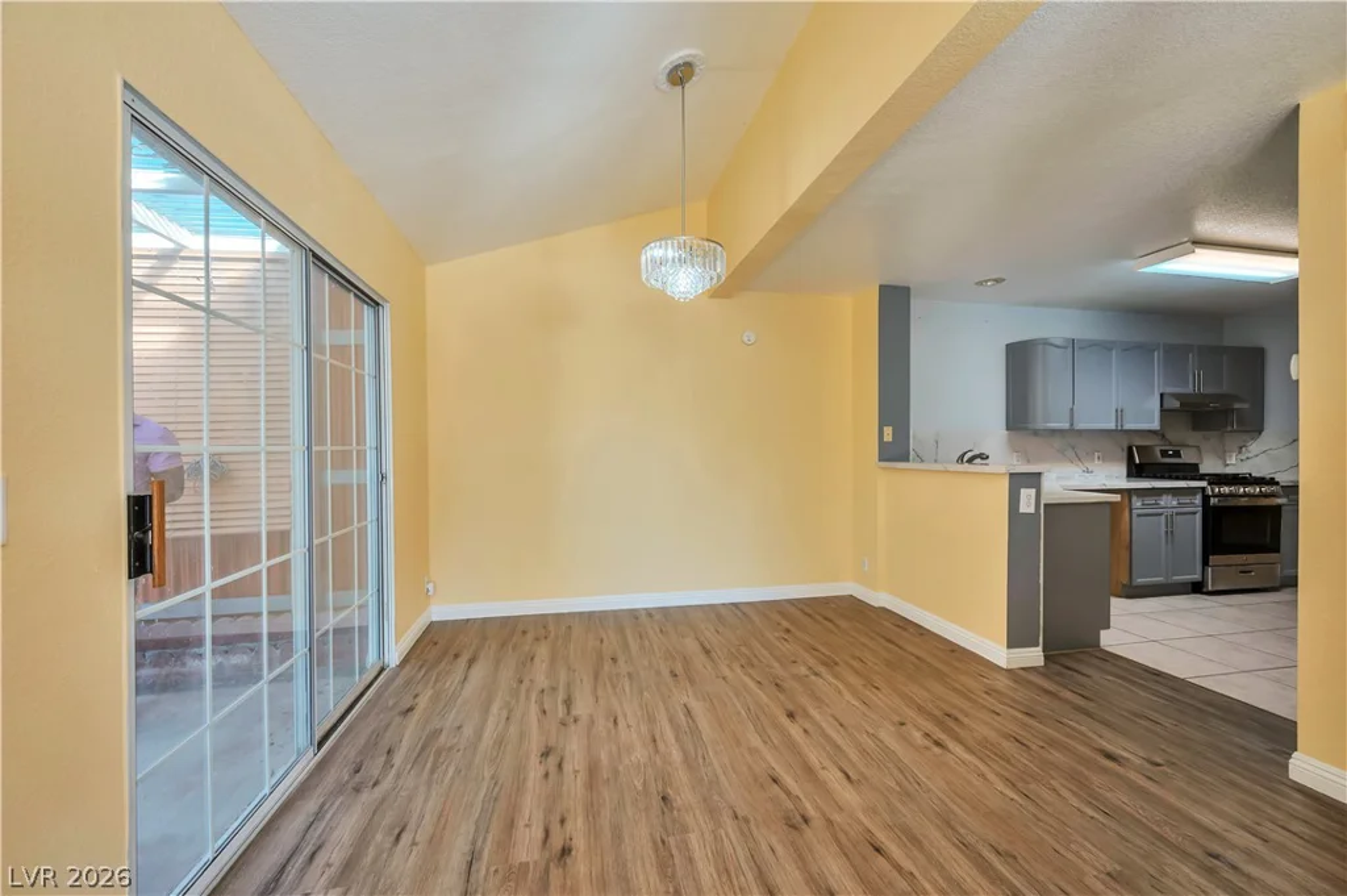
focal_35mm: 14
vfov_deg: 81.1
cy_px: 448
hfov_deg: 104.3
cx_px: 674
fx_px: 523
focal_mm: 14
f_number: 9
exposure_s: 1/30
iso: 320
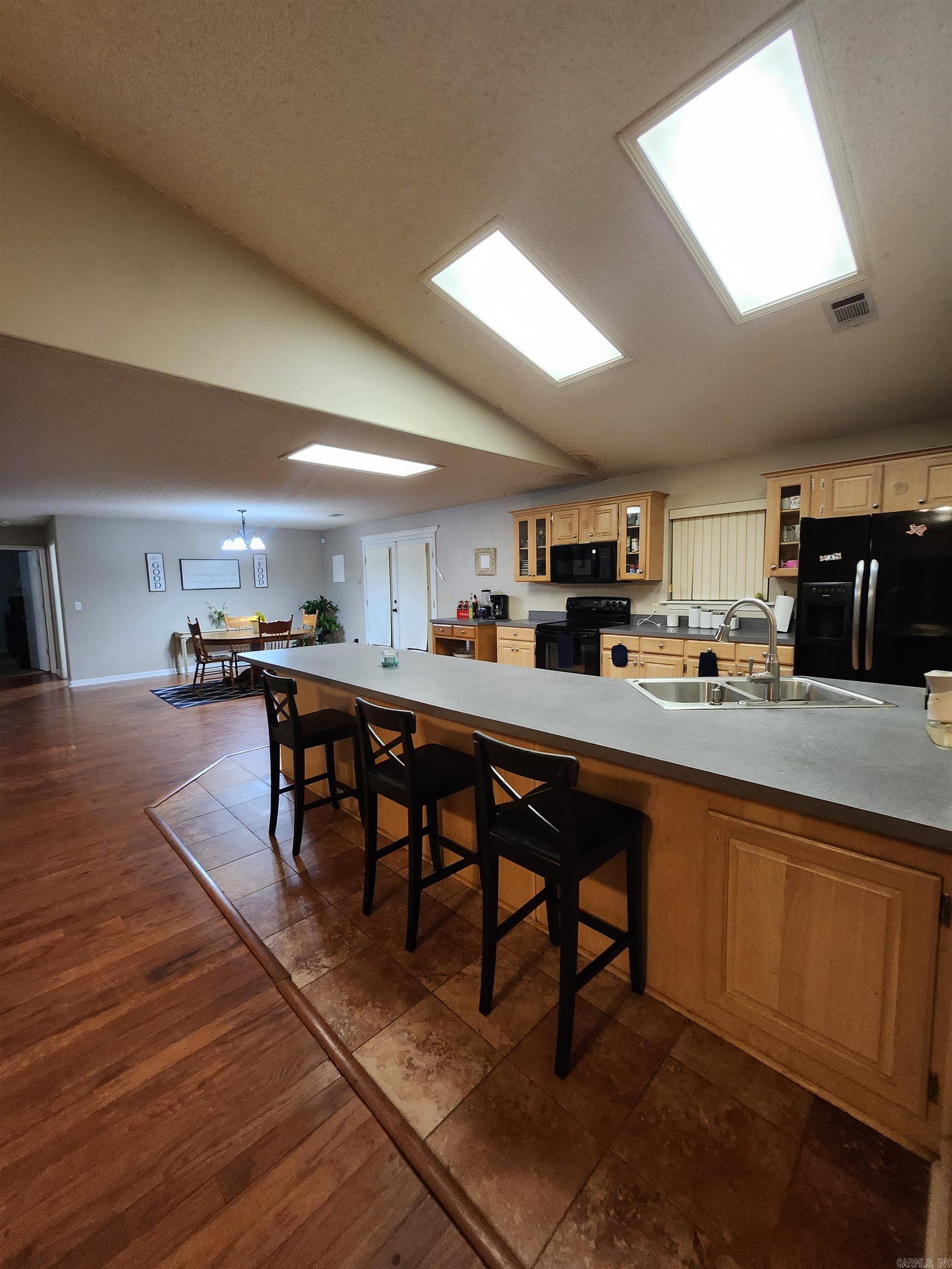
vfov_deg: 106.2
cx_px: 476
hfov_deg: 89.9
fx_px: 477
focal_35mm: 13
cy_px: 634
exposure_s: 1/30
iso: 400
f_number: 2.2
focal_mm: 1.74
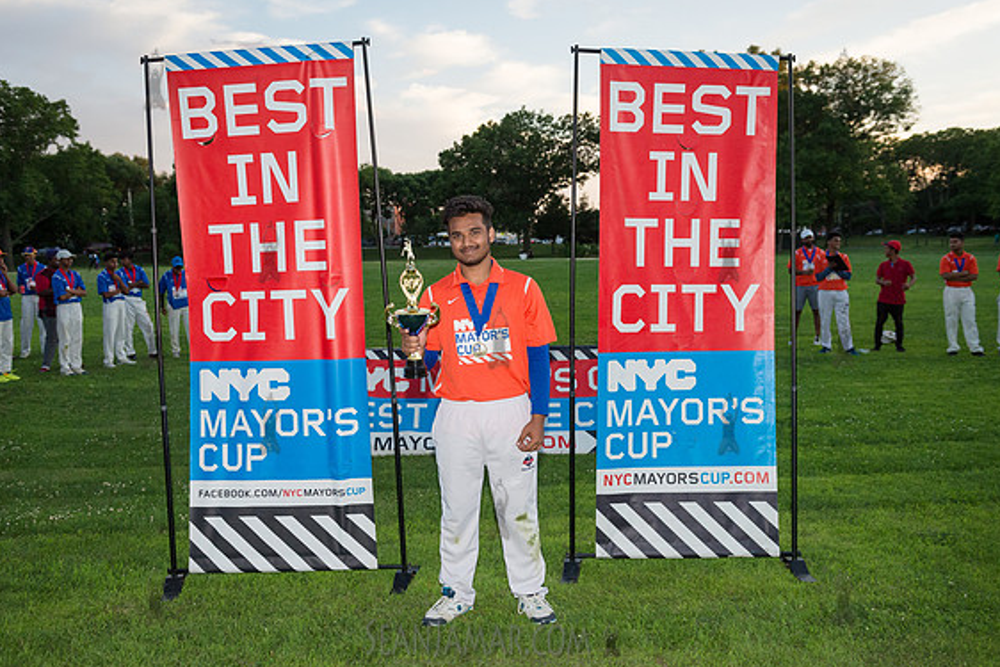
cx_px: 498
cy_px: 337
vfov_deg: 40.0
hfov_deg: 57.2
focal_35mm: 33
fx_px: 917
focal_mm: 32
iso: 1600
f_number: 4
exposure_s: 1/1600
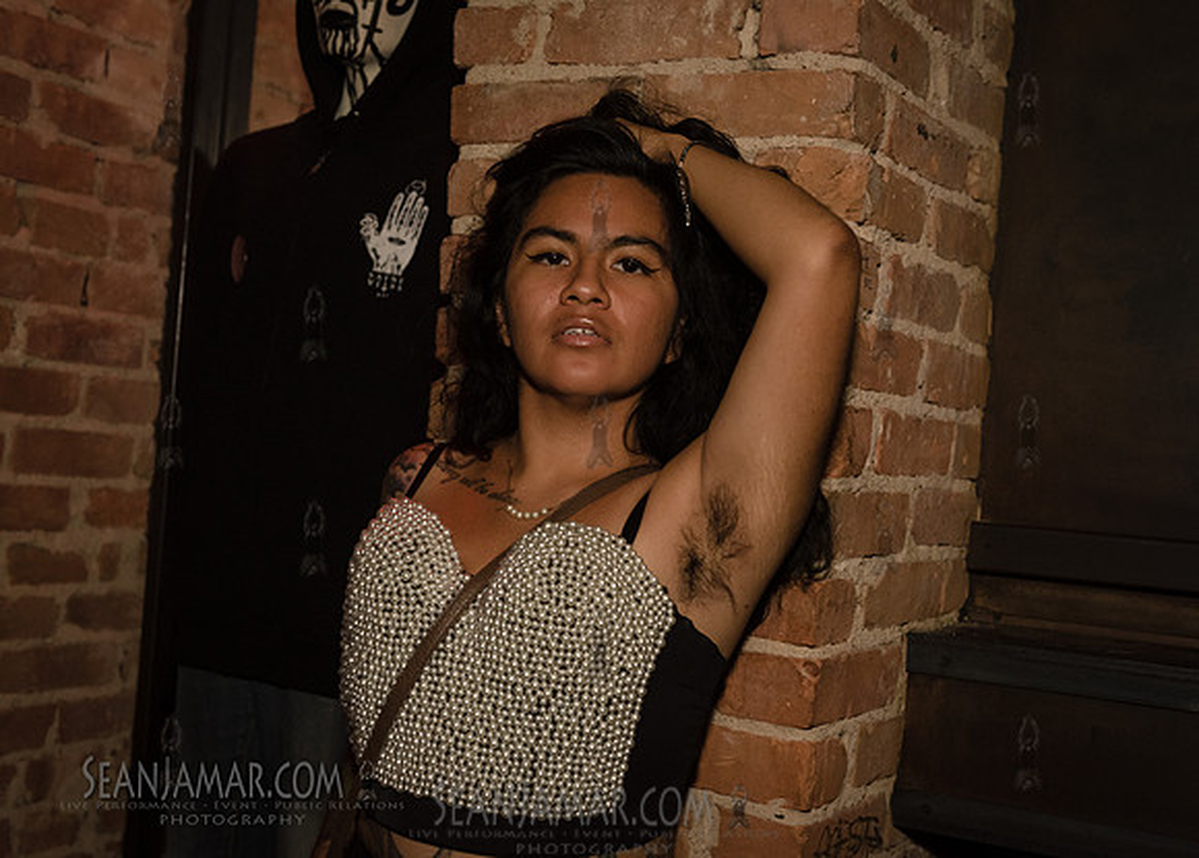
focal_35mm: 50
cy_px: 429
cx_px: 555
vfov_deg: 28.1
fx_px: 1716
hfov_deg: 38.5
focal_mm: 48
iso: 2000
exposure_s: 1/320
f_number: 4.5
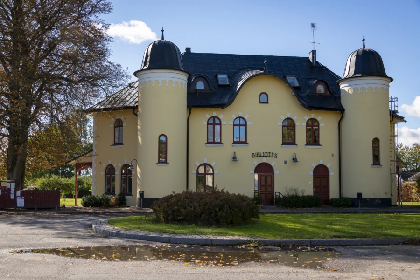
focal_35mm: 44
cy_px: 140
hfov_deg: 44.5
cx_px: 210
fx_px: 514
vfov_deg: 30.5
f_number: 8
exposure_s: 1/160
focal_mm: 44
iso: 100
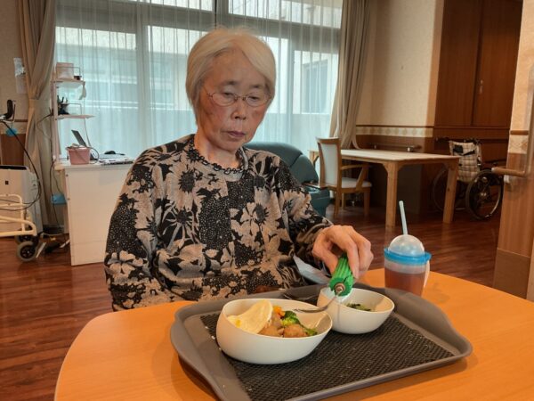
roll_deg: -1.2
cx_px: 267
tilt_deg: -11.1
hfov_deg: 61.7
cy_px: 200
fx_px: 447
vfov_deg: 48.2
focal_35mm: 29
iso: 64
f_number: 1.8
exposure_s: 1/60
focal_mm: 3
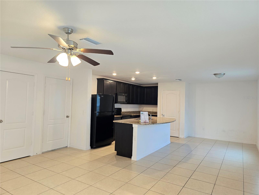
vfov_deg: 58.9
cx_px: 130
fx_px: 172
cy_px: 98
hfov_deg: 73.9
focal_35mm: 23
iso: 400
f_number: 1.7
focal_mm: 6.3
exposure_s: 1/120
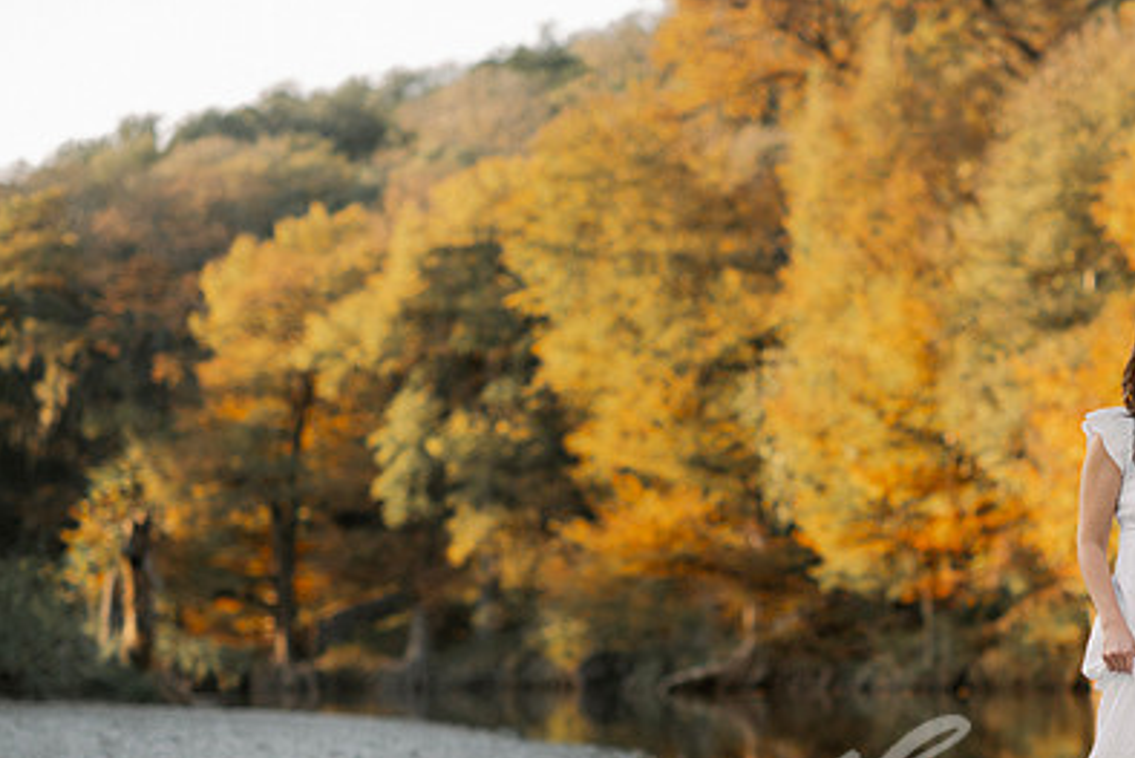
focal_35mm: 125
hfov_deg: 16.3
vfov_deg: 11.0
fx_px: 3942
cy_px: 552
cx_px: 804
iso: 125
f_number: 2.2
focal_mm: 85
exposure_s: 1/250
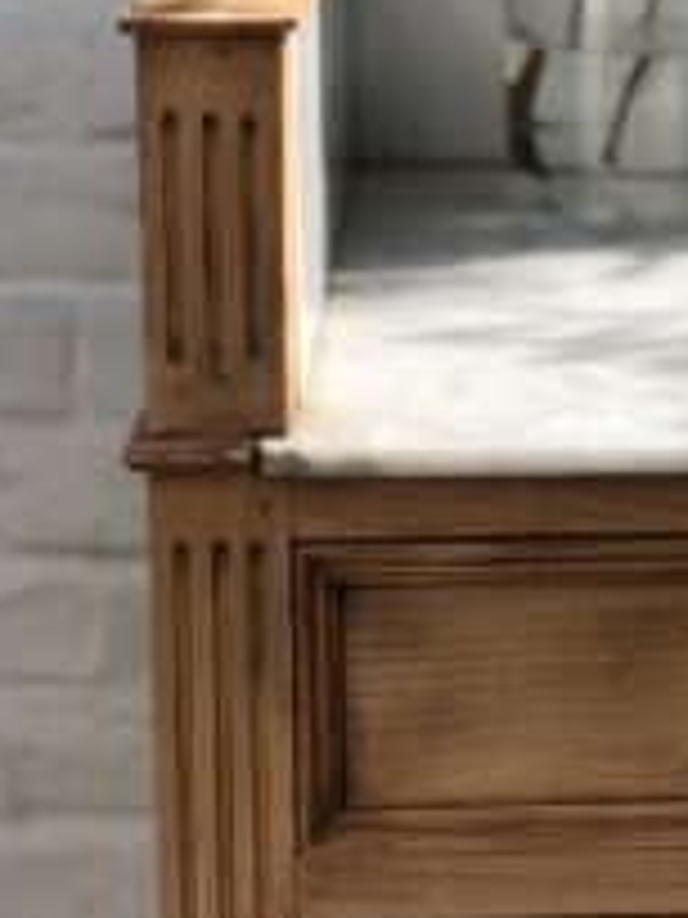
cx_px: 625
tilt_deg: -12.5
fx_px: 2703
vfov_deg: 19.1
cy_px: 230
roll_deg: -0.6
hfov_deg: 14.4
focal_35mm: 102
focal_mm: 6
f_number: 2.4
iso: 16
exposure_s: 1/461
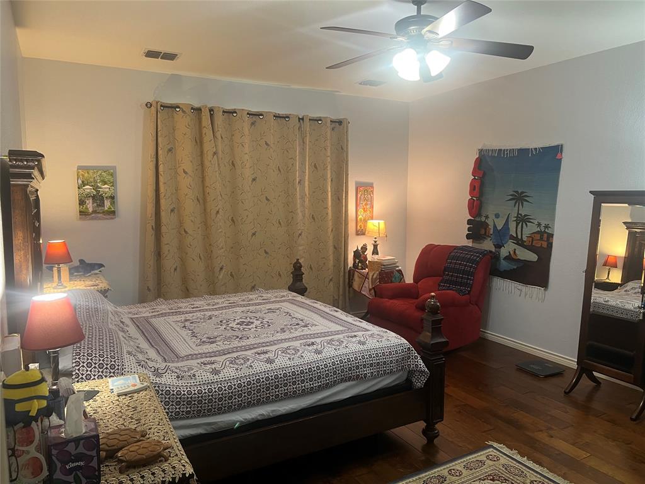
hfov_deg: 67.3
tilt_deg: -4.8
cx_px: 322
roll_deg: +0.3
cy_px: 242
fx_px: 484
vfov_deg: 53.1
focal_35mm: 26
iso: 160
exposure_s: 1/60
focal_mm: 5.7
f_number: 1.5
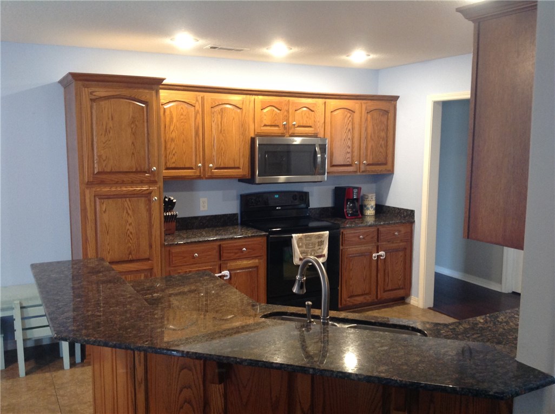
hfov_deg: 52.7
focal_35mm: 35
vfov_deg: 40.6
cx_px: 278
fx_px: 560
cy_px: 207
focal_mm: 4.28
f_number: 2.4
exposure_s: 1/15
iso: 160
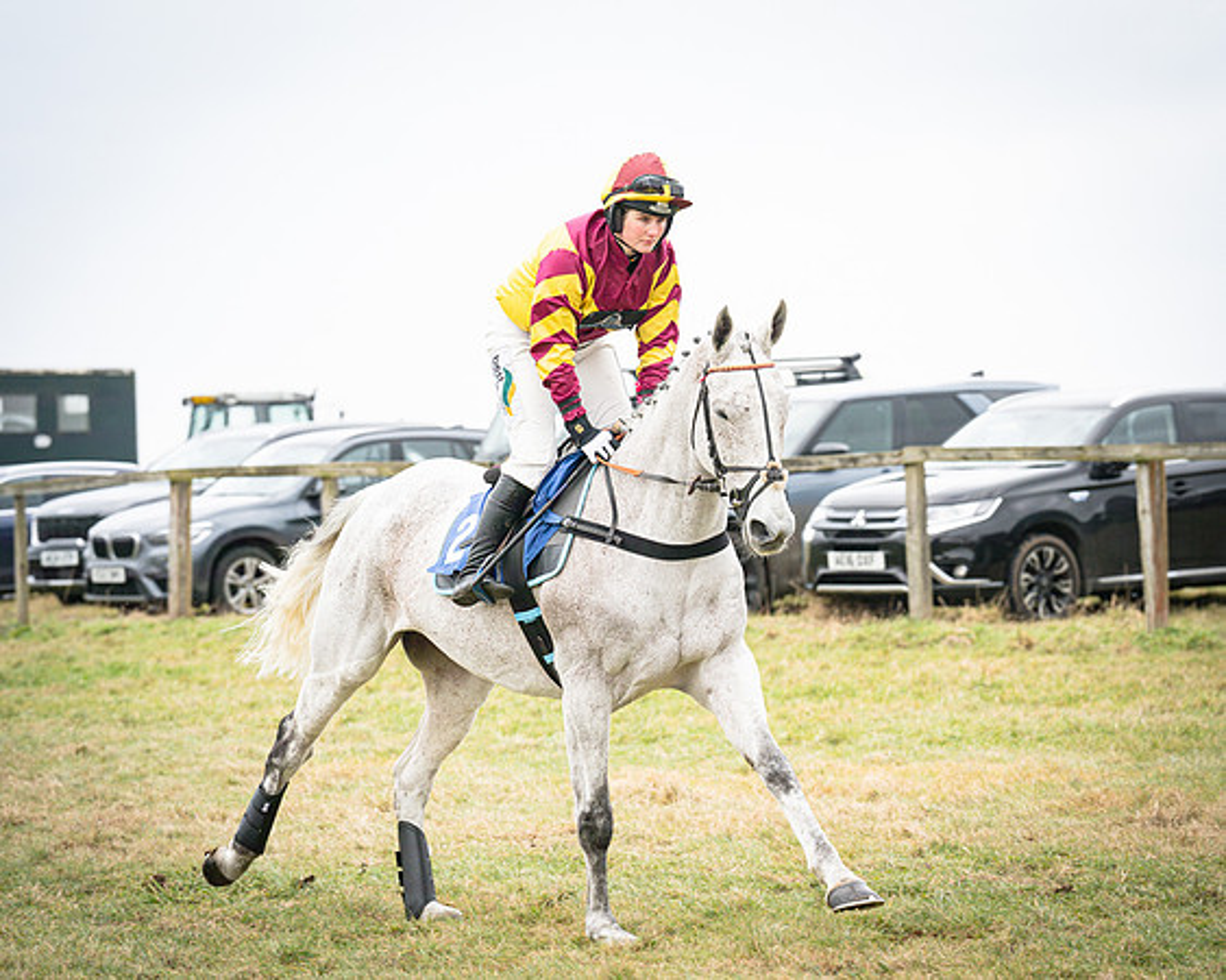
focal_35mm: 152
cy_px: 490
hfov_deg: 12.7
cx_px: 613
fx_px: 5517
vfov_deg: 10.1
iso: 500
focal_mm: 135
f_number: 4.5
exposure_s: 1/1000
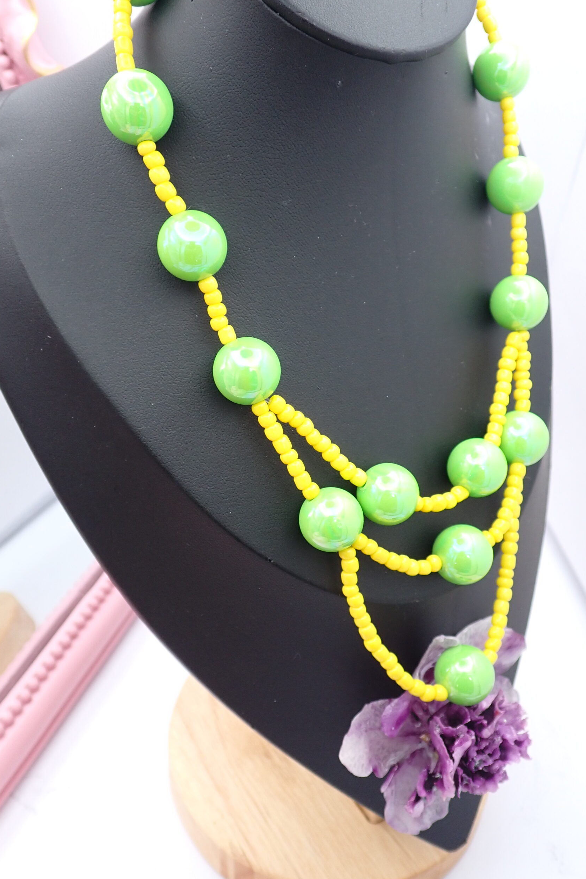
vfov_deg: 55.8
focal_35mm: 34
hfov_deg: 38.9
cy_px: 442
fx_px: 830
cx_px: 301
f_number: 2.4
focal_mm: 5.79
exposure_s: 1/80
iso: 200
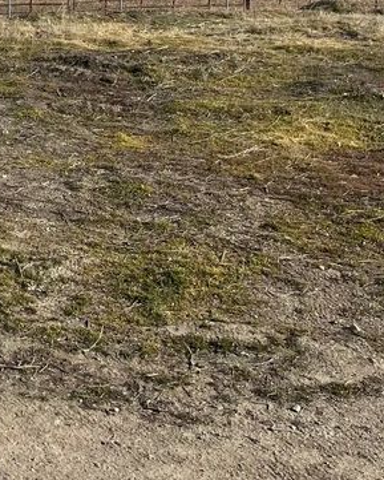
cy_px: -9
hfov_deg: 18.6
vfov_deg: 25.0
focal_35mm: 72
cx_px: -209
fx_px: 1022
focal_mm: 5.1
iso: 50
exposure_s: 1/4484
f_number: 1.6
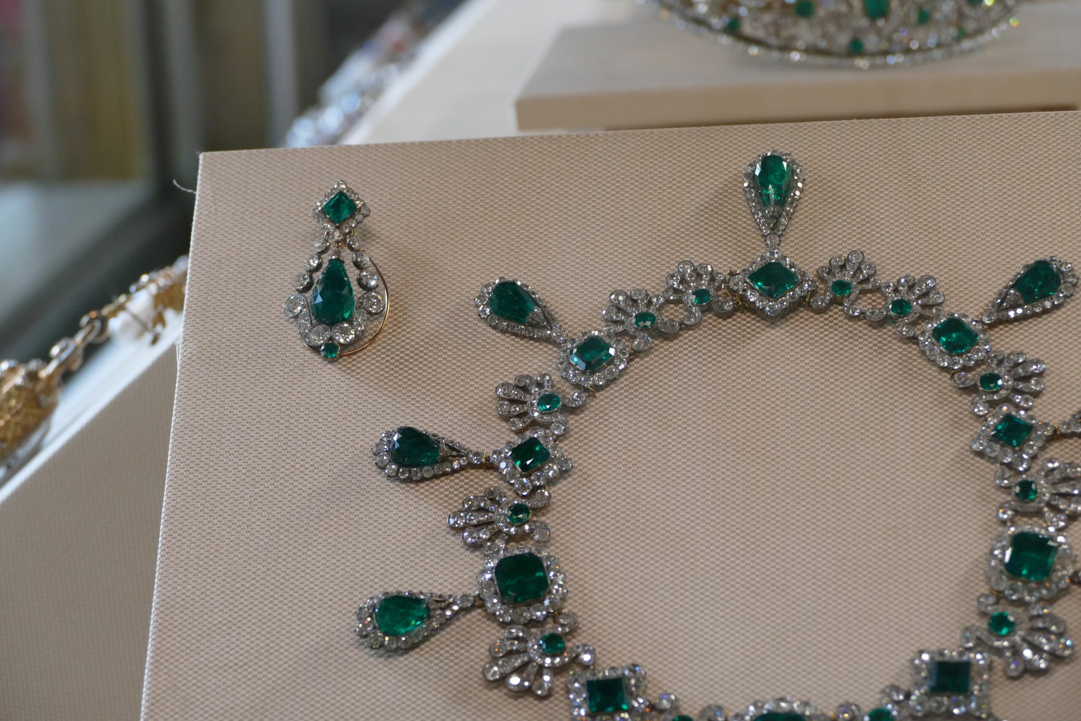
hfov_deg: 14.8
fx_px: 4174
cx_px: 540
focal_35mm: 139
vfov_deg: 9.9
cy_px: 360
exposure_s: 1/80
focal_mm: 50.69
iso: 500
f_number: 3.9
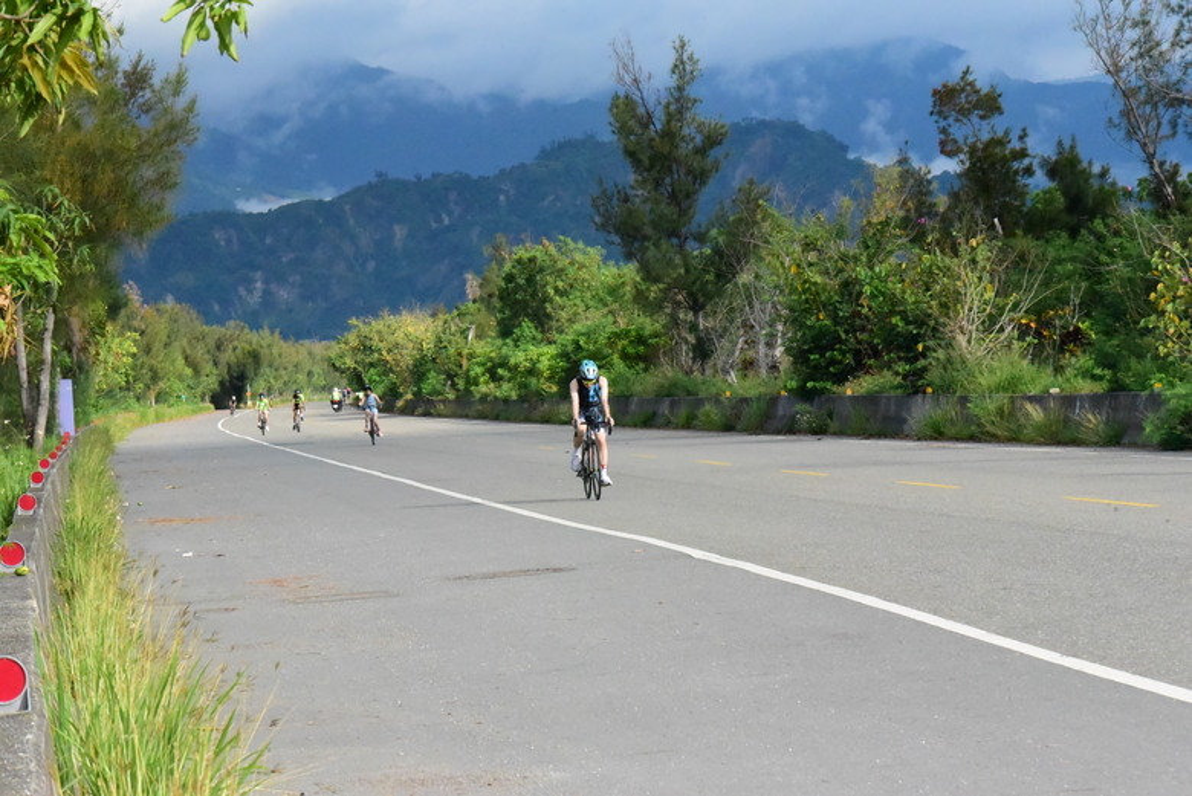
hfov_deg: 13.7
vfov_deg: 9.2
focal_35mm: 150
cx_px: 596
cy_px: 398
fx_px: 4969
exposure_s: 1/4000
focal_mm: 150
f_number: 20
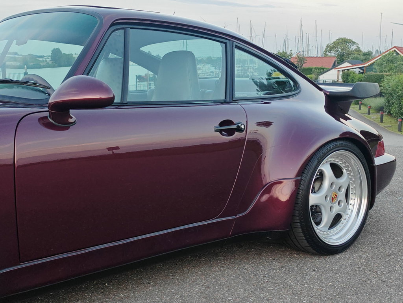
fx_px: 605
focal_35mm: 52
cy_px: 152
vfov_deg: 28.0
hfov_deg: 36.8
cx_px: 202
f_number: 1.6
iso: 64
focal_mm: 5.4
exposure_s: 1/100
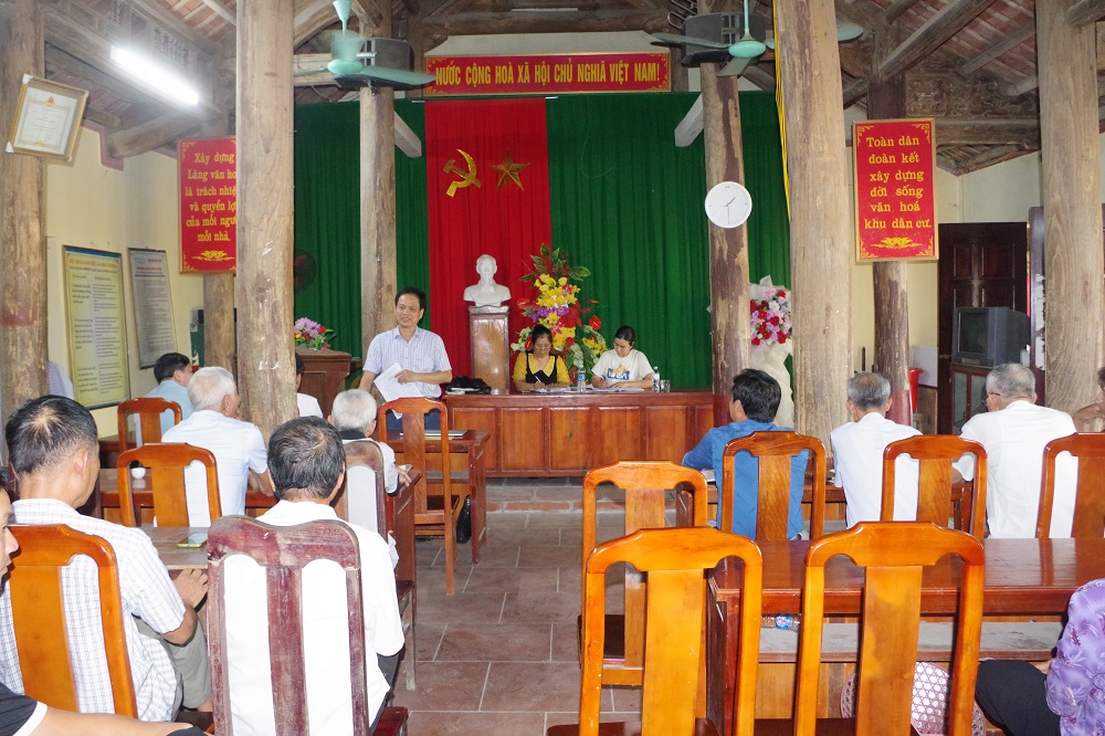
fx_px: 920
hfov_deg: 61.9
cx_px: 552
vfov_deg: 43.6
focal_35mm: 30
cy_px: 368
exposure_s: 1/125
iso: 6400
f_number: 5.6
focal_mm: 20
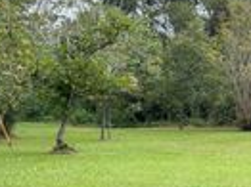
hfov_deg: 17.0
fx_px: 717
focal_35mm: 99
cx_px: 423
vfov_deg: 14.7
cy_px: 177
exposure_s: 1/1048
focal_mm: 5.96
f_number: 1.6
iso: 64
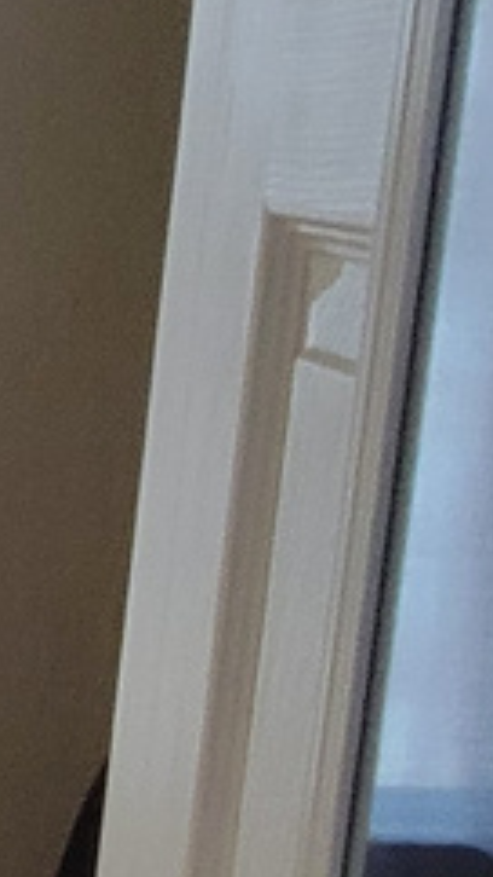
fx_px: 2093
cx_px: -1088
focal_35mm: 90
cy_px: 384
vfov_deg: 23.7
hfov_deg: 9.6
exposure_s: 1/30
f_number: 2.2
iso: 400
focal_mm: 2.2
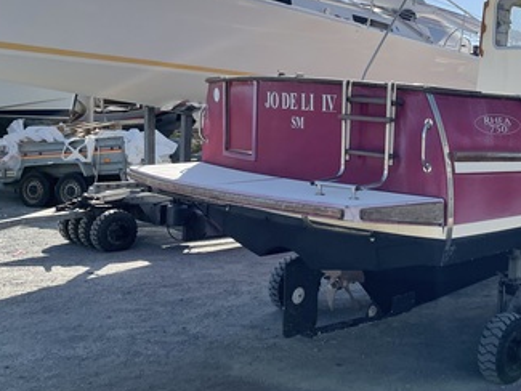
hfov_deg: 37.2
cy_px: 144
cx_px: 463
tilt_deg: -0.4
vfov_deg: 30.1
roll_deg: -3.0
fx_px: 723
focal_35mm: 48
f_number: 1.6
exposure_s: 1/4464
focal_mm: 4.2
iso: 32
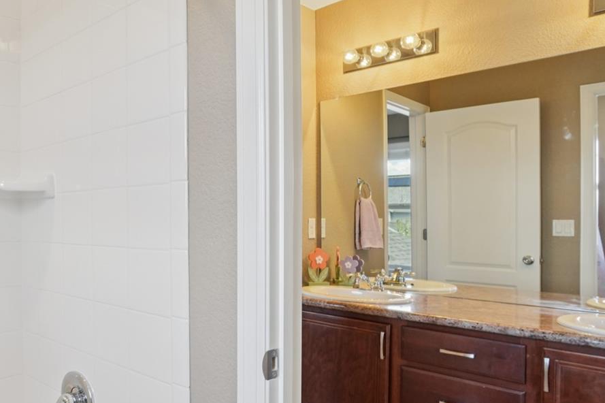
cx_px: 109
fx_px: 454
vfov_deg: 47.6
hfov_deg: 61.1
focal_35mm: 27
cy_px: 242
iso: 400
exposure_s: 1/40
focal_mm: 10
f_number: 8
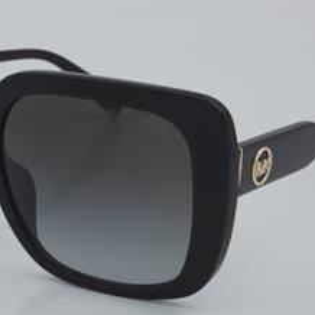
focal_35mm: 117
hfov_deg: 14.9
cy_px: 165
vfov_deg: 14.9
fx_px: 1205
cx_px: 92
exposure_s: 1/4
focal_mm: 50
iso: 100
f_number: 32
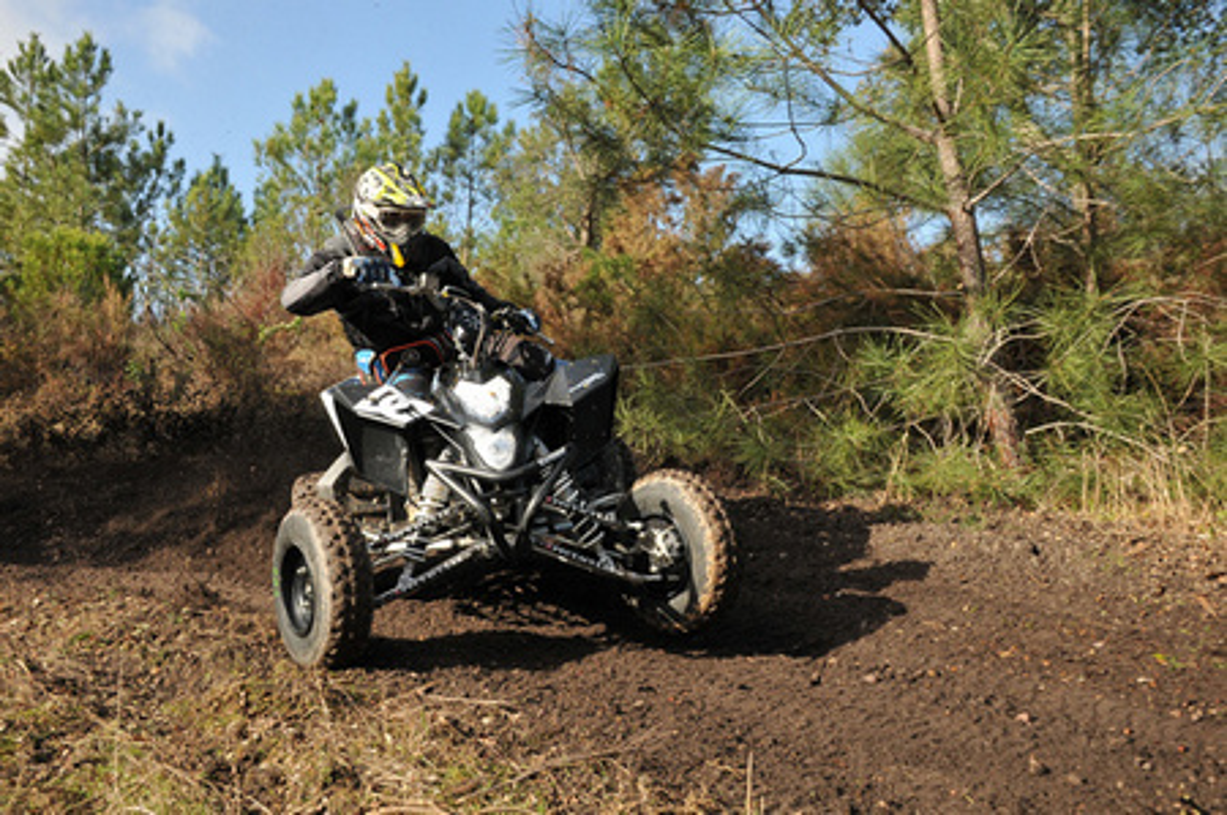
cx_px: 614
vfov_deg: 28.0
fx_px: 1634
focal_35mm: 48
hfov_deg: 41.2
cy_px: 408
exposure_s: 1/800
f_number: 6.3
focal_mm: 32
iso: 400
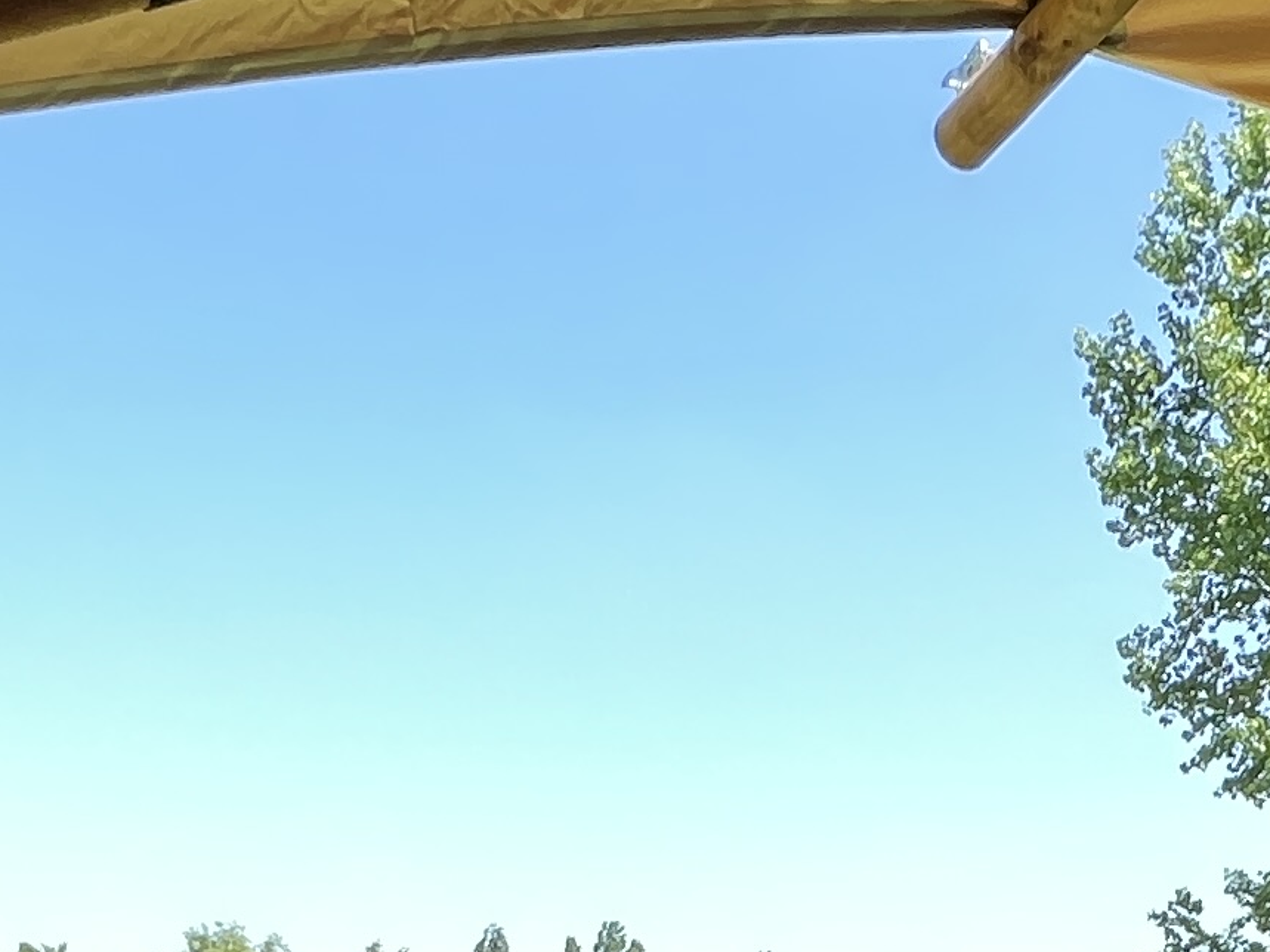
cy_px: 1500
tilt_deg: -5.4
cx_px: 872
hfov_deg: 31.4
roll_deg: +2.4
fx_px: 2238
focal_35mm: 61
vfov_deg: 20.1
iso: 32
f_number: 1.8
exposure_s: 1/161
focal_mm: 1.57
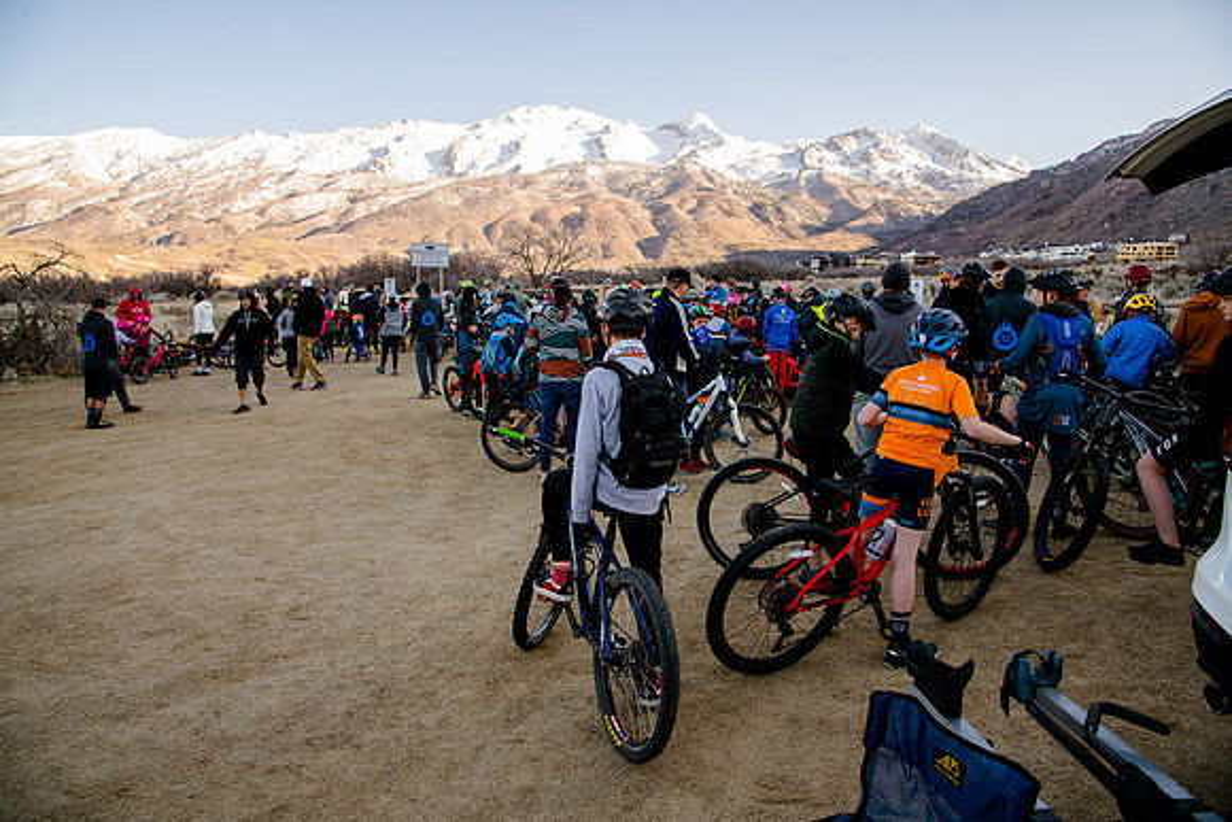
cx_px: 616
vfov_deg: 53.2
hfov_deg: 73.7
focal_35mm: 24
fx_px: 821
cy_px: 411
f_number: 8
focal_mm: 24
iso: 800
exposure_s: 1/400
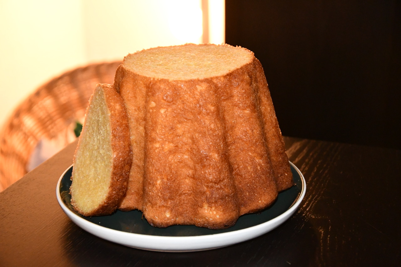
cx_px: 200
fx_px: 835
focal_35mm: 75
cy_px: 134
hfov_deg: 27.0
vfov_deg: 18.2
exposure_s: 1/60
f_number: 5
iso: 6400
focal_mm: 50
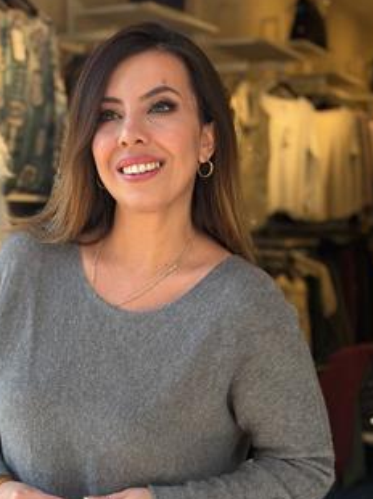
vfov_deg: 30.1
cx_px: 148
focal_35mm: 64
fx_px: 921
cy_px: 326
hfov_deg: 22.9
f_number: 1.78
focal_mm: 6.76
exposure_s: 1/460
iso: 64
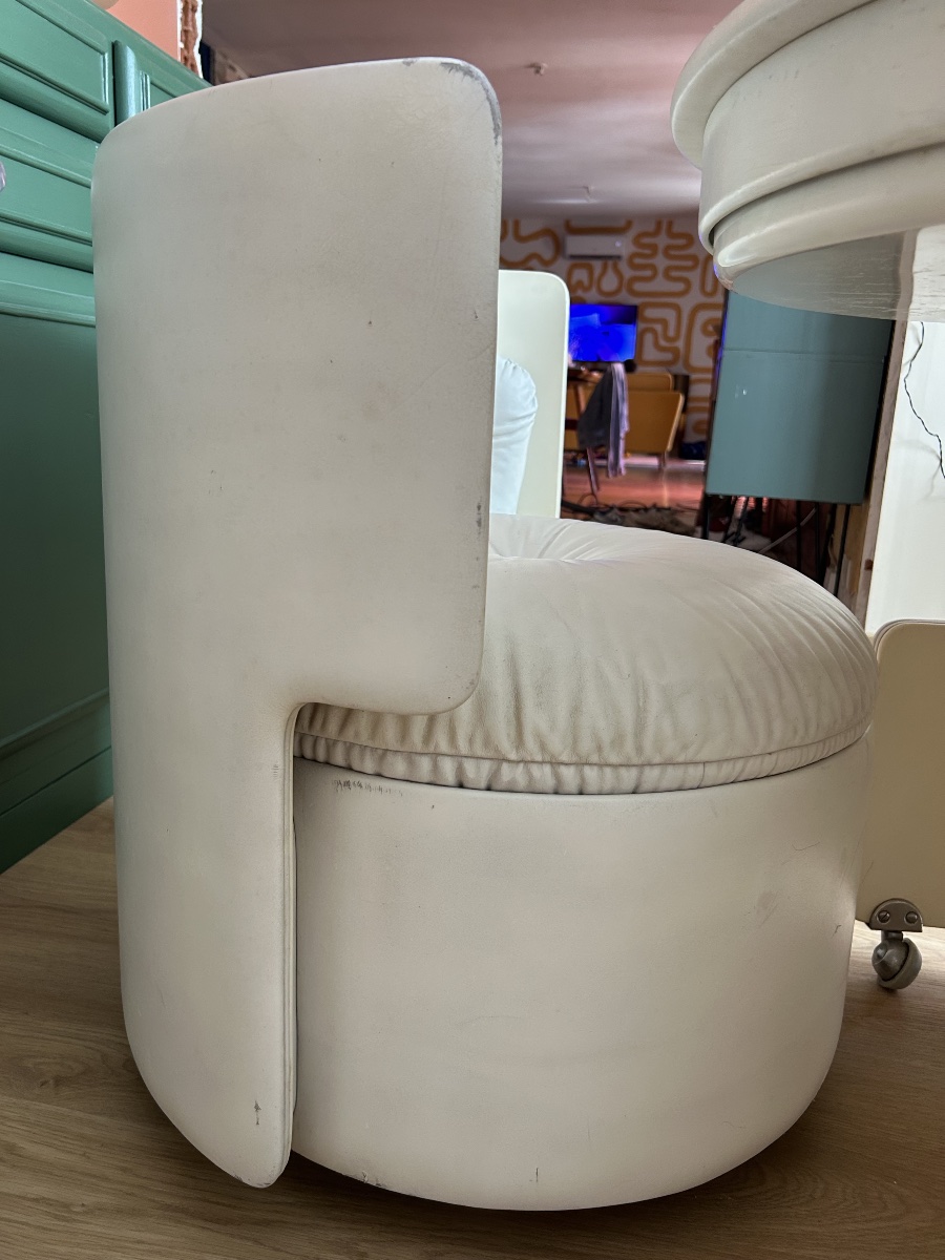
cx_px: 472
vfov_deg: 67.3
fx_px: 946
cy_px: 630
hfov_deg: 53.1
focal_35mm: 26
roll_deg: -2.6
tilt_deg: -13.8
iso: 125
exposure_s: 1/91
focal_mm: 5.7
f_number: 1.5
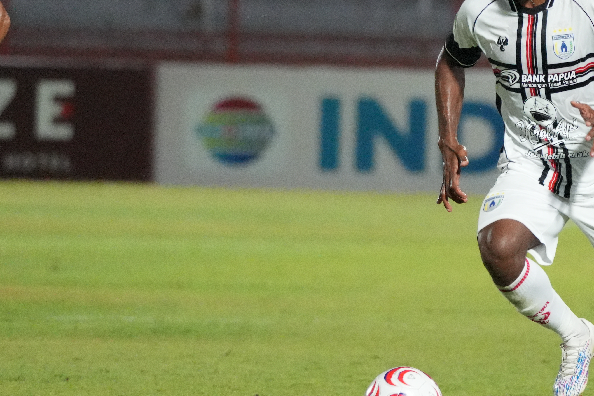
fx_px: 13973
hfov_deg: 2.4
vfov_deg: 1.6
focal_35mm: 847
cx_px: 556
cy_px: 77
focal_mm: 400
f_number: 6.3
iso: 12800
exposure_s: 1/1000
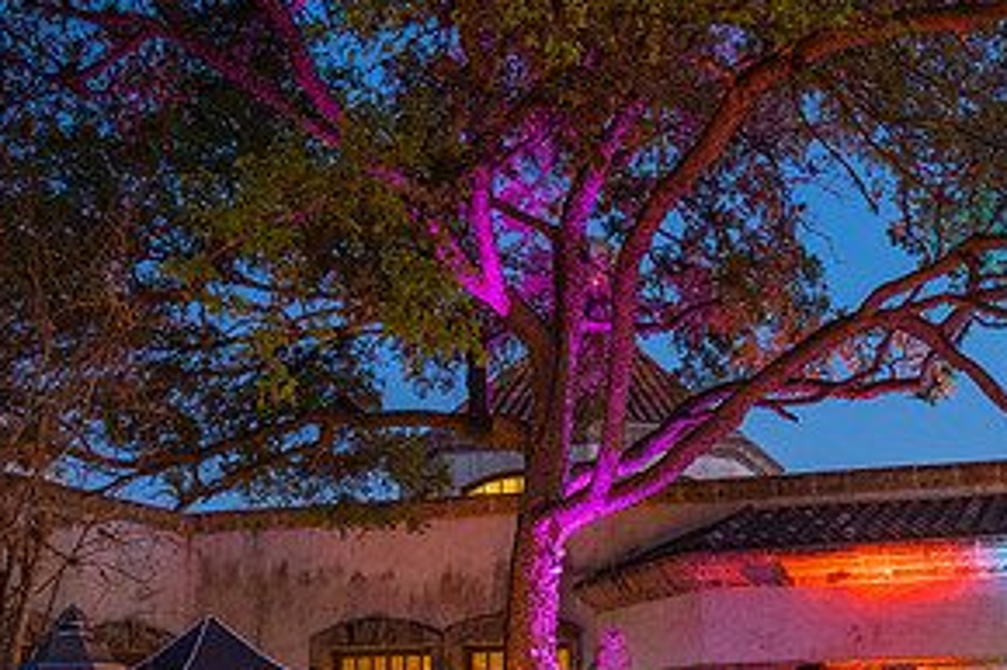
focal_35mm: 48
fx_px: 1342
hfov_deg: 39.6
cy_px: 604
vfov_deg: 27.1
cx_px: 799
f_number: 4
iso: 1250
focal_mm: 24
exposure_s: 1/15
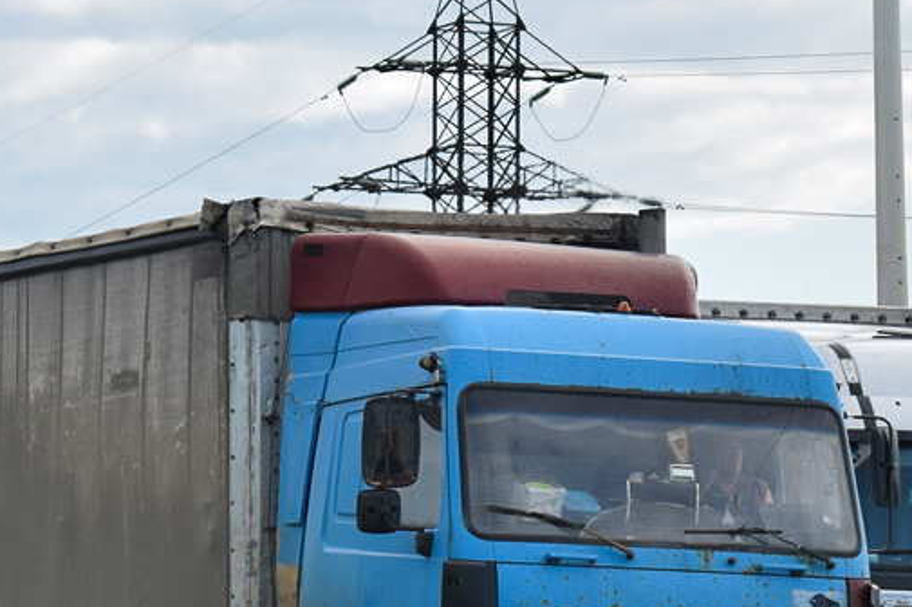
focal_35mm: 196
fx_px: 4967
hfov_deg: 10.5
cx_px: 381
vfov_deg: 7.0
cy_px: 441
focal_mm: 55
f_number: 6.3
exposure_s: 1/1000
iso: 400
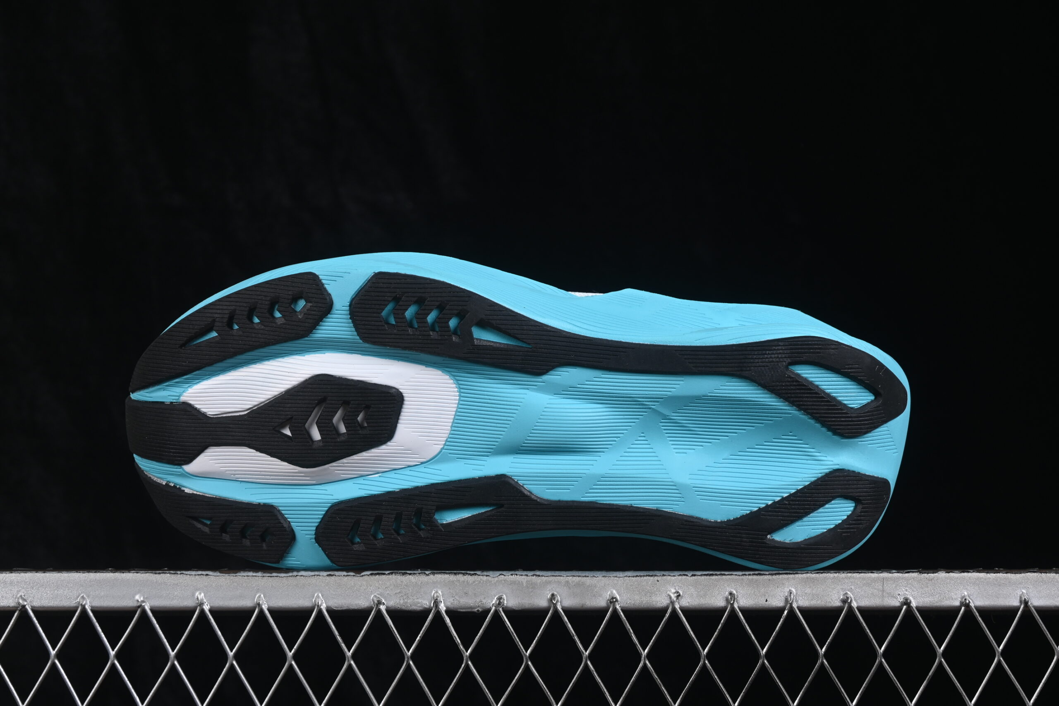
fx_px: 2206
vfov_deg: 18.2
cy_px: 353
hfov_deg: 27.0
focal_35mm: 75
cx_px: 530
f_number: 8
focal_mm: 50
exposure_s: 1/80
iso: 160
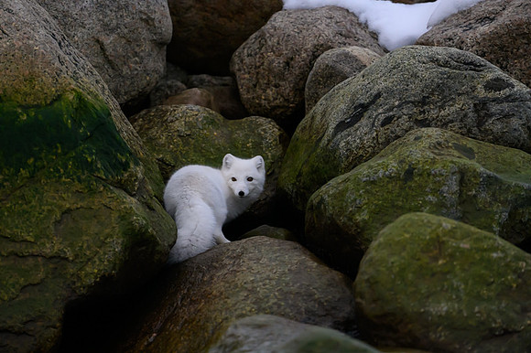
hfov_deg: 5.2
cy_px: 176
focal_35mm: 400
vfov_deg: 3.4
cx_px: 266
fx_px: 5896
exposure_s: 1/1250
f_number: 4
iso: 2500
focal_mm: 400
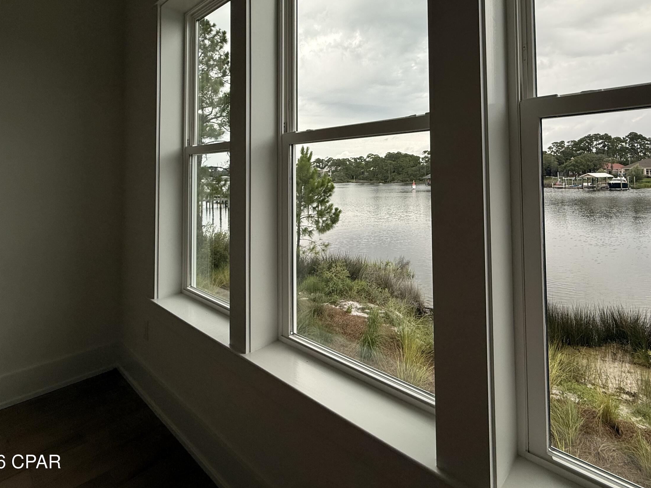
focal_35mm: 19
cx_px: 391
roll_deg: +1.0
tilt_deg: +2.4
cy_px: 161
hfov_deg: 83.6
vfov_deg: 66.7
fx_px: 357
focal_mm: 2.22
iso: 50
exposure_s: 1/494
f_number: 2.2
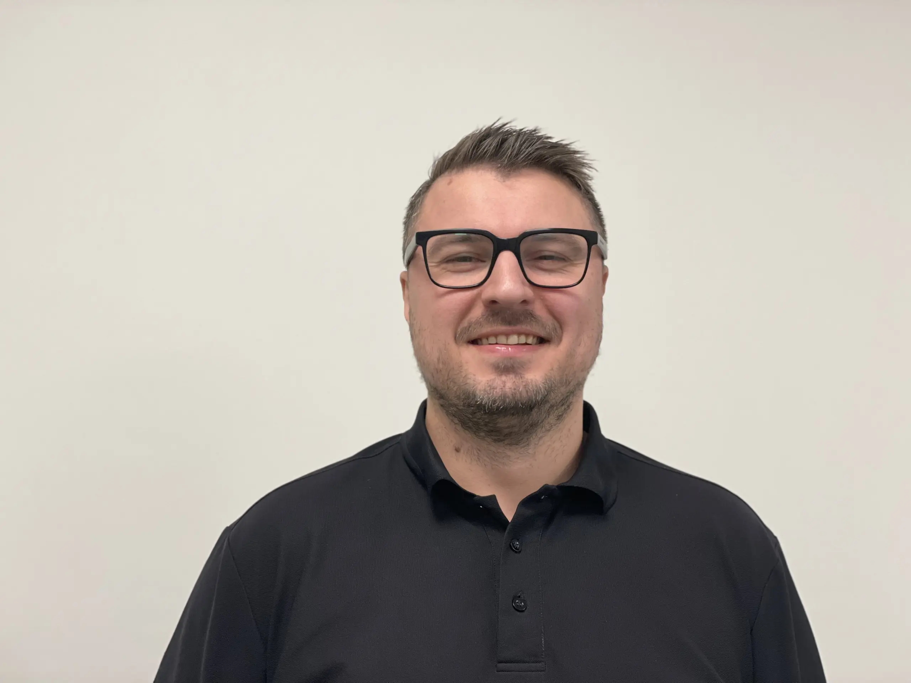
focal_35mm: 52
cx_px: 456
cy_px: 342
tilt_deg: +1.6
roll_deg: -1.0
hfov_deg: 36.8
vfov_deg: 28.0
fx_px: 1369
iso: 200
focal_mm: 6
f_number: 2
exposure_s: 1/100
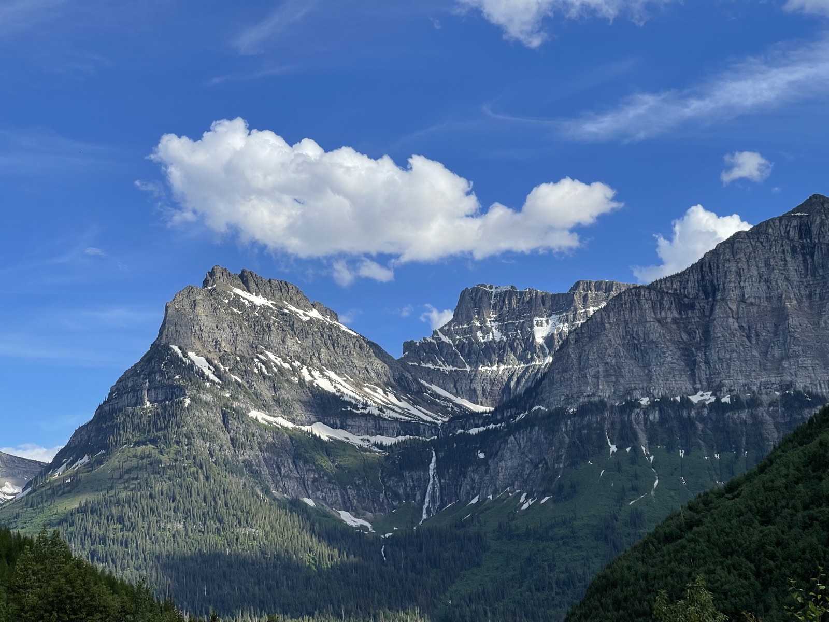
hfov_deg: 30.3
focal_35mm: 64
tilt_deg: +12.9
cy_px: 311
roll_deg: +2.1
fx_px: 1533
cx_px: 414
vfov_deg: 22.9
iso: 20
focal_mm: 7.5
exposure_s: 1/1263
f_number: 2.2
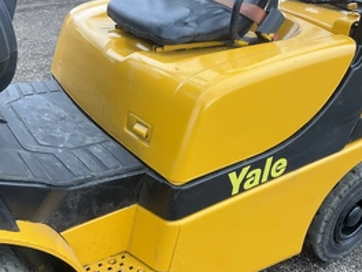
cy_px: 155
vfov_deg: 32.8
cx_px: 193
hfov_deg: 42.9
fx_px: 460
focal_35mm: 44
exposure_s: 1/158
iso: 20
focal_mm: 3
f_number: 1.8
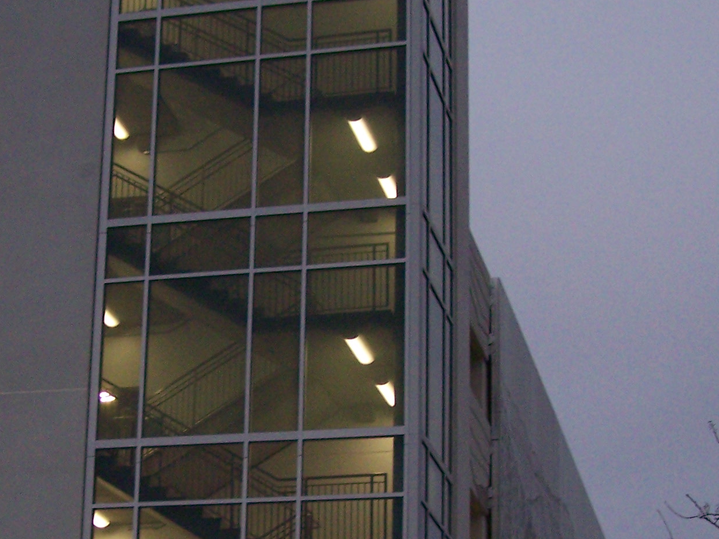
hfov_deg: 20.7
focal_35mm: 94
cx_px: 200
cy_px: 438
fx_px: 1952
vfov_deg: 15.6
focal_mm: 6.3
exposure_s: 1/60
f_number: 2.8
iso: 160
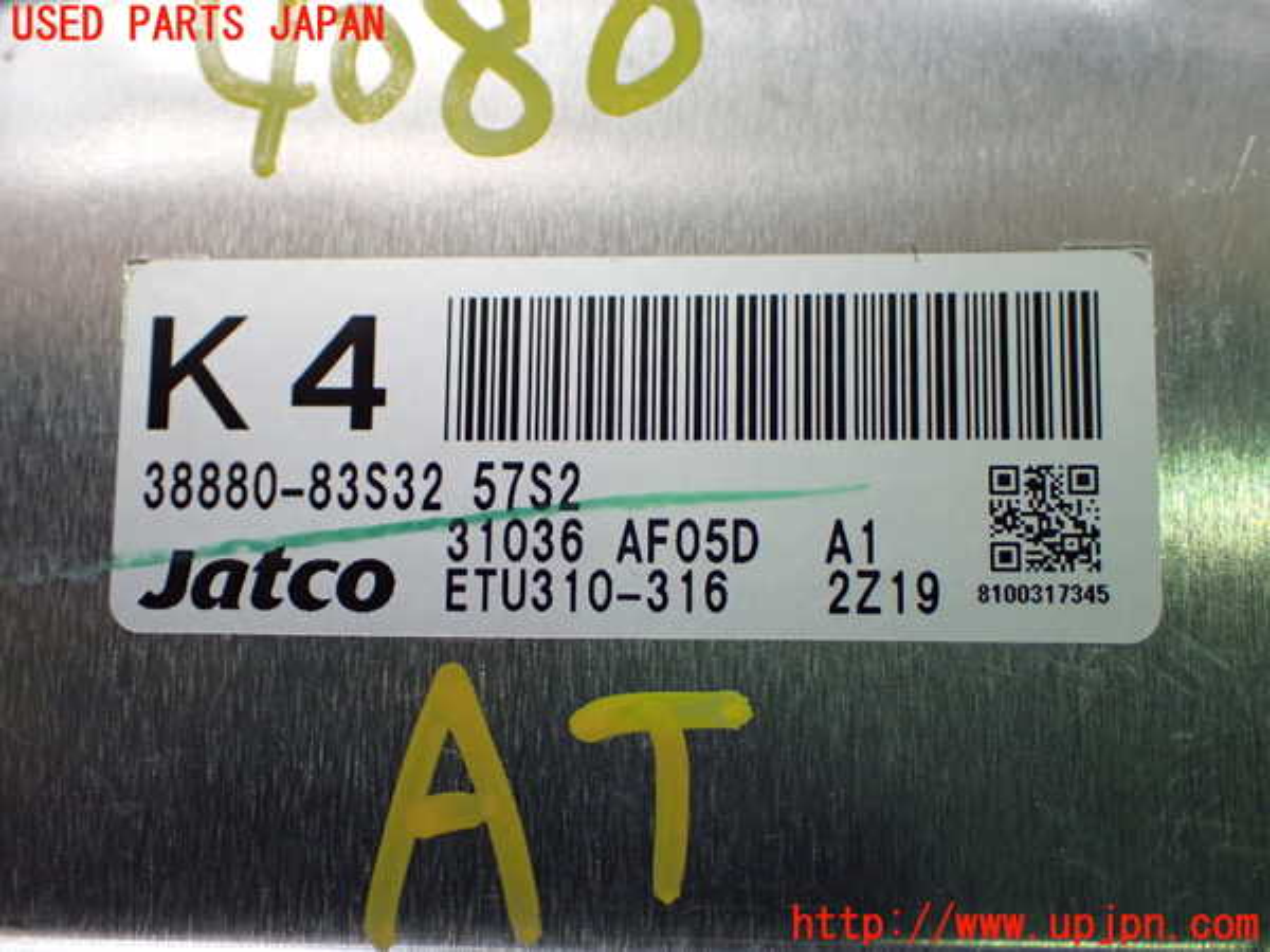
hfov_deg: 42.9
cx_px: 635
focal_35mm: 44
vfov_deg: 32.9
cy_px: 476
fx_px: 1614
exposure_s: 1/125
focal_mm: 7.84
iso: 800
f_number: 2.9
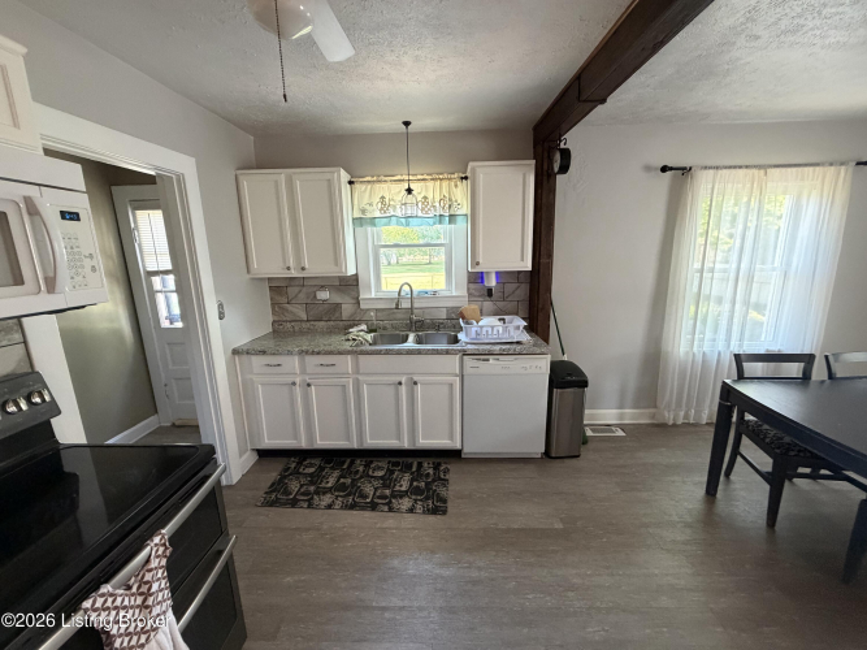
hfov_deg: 102.1
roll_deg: +2.0
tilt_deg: -10.7
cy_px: 325
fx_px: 351
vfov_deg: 85.7
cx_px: 434
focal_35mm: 14
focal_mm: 2.22
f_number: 2.2
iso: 500
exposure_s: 1/60
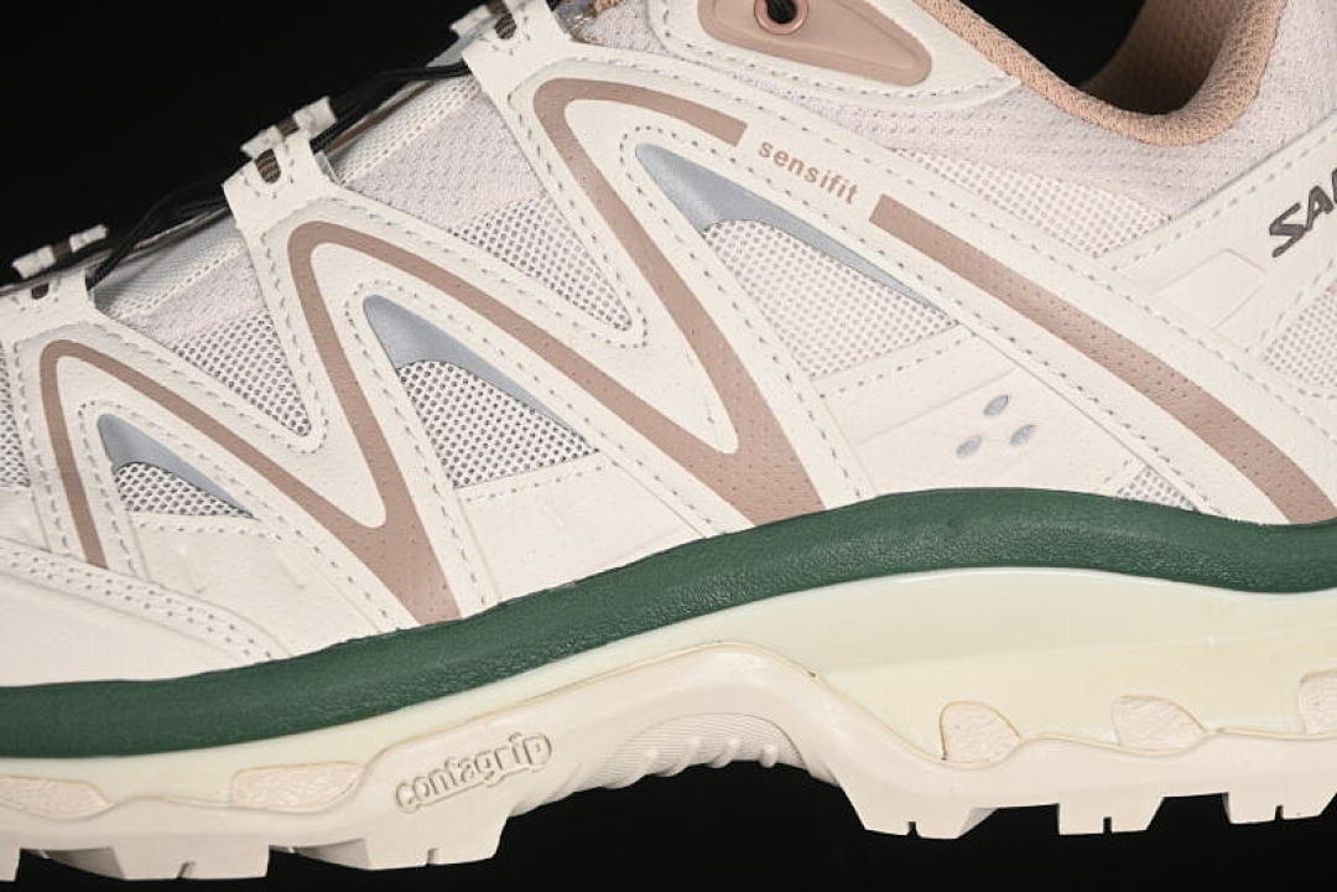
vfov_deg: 18.2
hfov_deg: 27.0
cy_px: 446
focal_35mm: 75
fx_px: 2785
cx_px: 668
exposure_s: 1/80
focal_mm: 50
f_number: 7.1
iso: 160
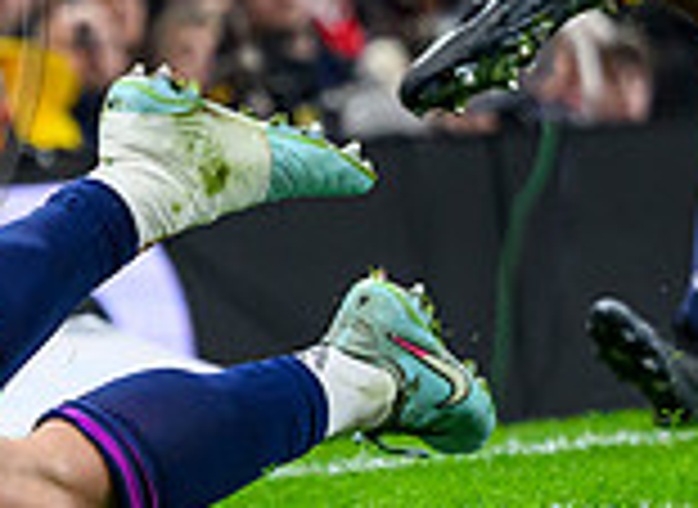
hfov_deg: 2.4
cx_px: -498
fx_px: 16789
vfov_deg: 1.7
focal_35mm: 841
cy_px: 341
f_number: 3.5
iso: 3200
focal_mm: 155
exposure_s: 1/1600
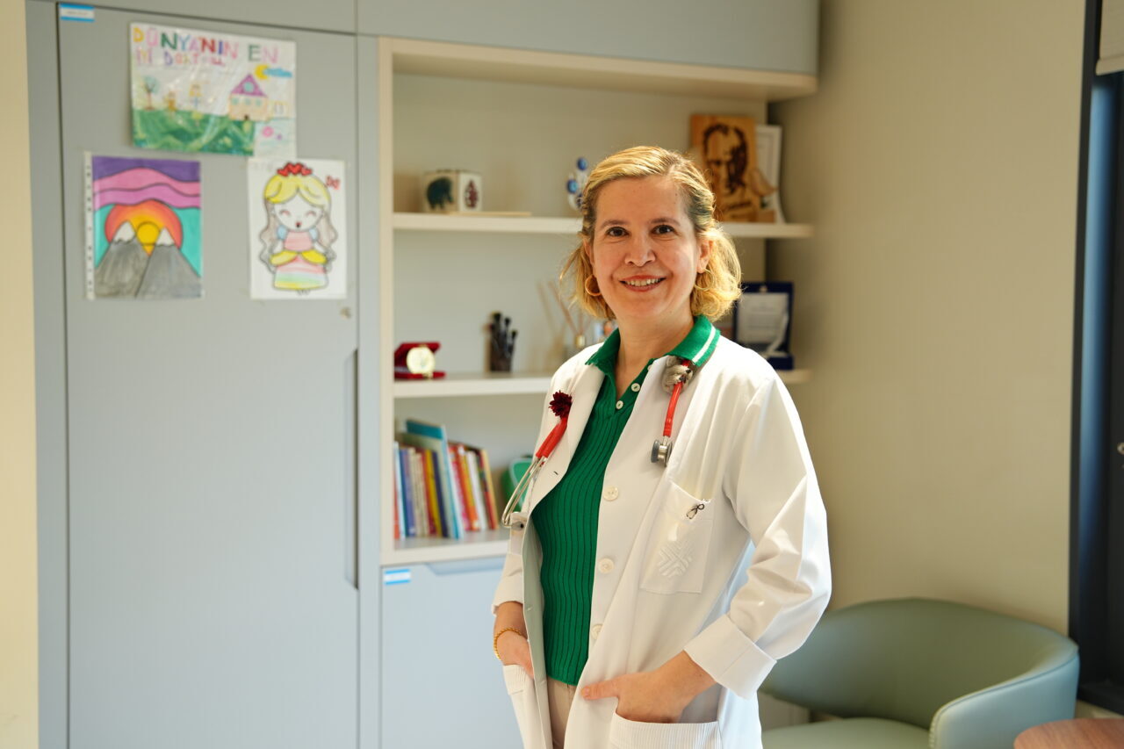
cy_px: 374
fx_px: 1436
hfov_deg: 42.7
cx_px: 562
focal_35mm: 46
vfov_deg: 29.2
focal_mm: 46
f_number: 2.8
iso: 400
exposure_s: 1/60
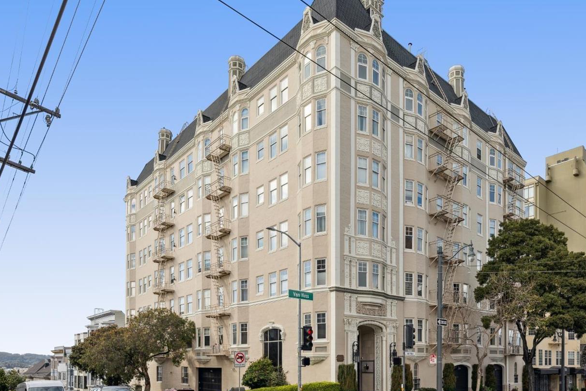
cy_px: 194
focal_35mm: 26
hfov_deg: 69.9
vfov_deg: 50.2
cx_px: 337
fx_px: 416
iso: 125
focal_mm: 21.5
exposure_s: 1/320
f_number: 8
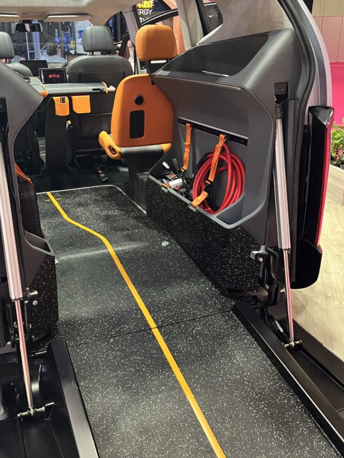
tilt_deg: -20.9
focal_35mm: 36
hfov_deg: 39.5
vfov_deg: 51.3
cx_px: 141
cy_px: 206
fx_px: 477
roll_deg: +1.9
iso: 320
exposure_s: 1/50
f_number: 1.6
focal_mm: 5.1
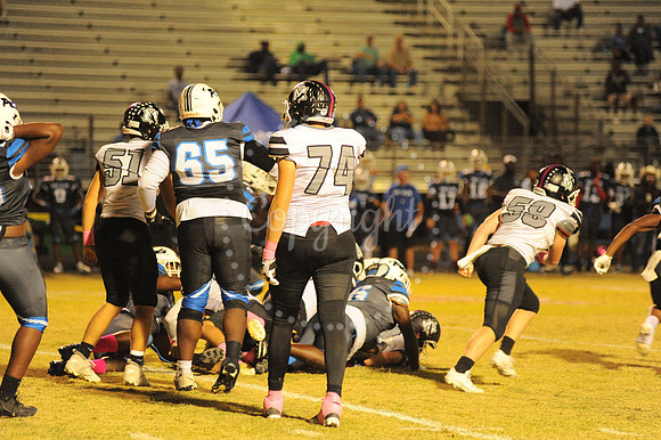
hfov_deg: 10.3
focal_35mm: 200
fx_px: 3670
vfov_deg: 6.9
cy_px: 220
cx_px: 330
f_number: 4
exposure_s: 1/320
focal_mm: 200
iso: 6400
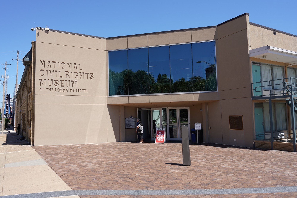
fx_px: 231
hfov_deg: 65.5
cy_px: 99
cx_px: 148
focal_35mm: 28
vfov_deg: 46.4
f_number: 13
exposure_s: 1/100
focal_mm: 28
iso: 100
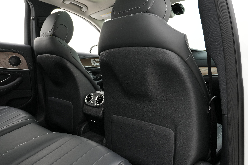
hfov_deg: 67.4
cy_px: 82
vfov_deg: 47.9
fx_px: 186
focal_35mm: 27
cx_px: 124
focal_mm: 18
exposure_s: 1/30
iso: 1000
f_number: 7.1
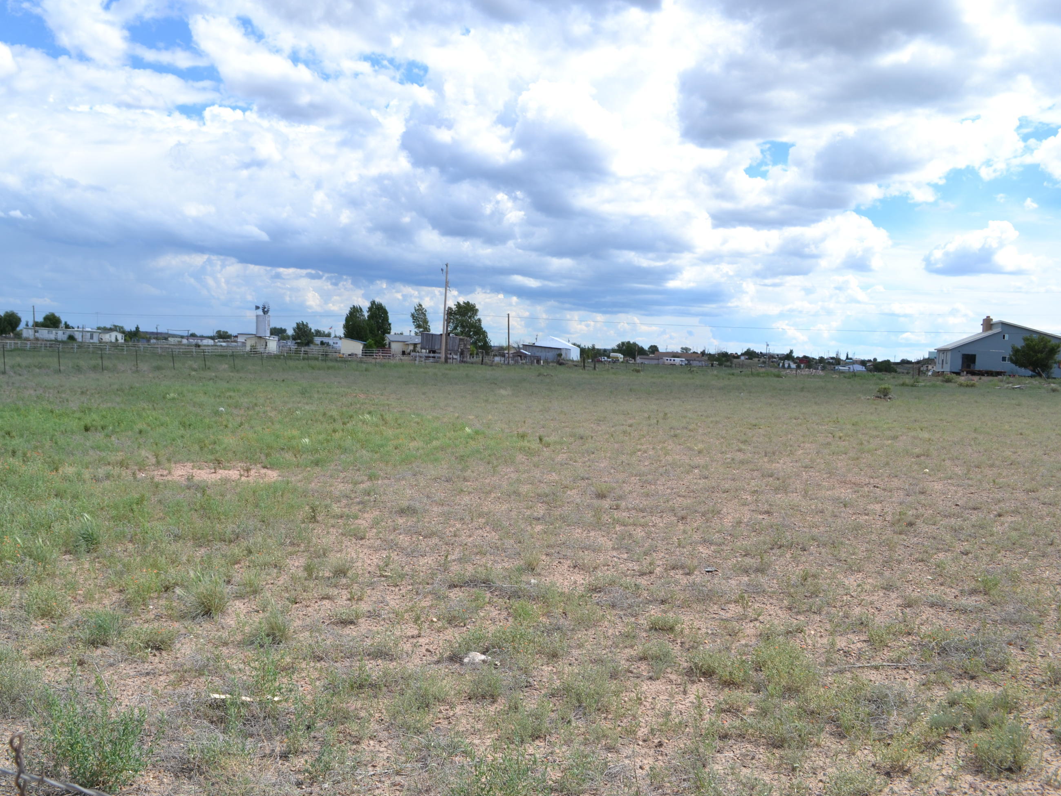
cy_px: 392
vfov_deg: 46.8
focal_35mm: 30
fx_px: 920
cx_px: 462
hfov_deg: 59.8
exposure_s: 1/250
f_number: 8
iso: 100
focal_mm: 18
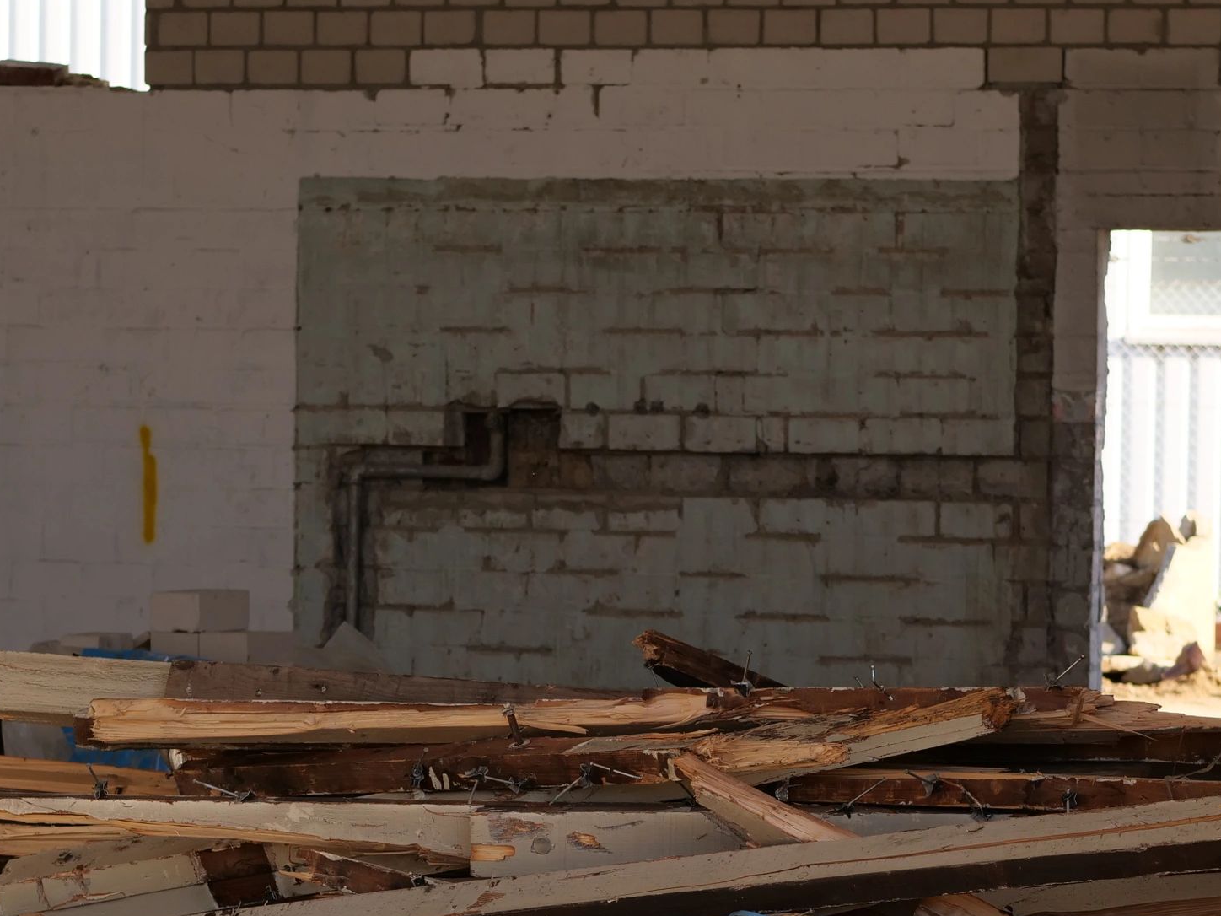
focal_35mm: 152
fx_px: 5361
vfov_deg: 9.7
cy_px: 748
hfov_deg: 13.0
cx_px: 720
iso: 200
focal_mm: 43
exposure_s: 1/800
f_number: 2.8
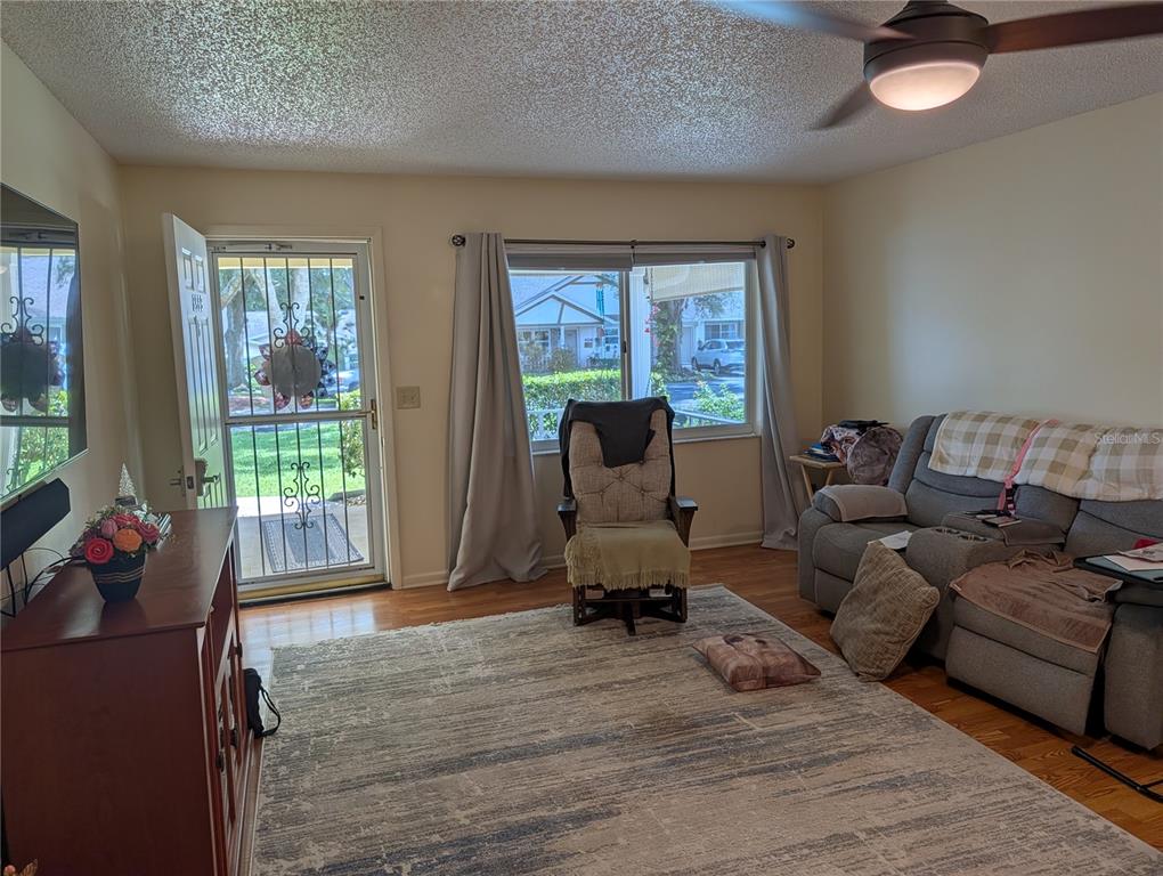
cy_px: 438
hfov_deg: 71.5
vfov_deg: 56.9
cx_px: 582
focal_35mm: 24
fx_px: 807
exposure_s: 1/235
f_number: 1.68
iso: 19
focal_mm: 6.9
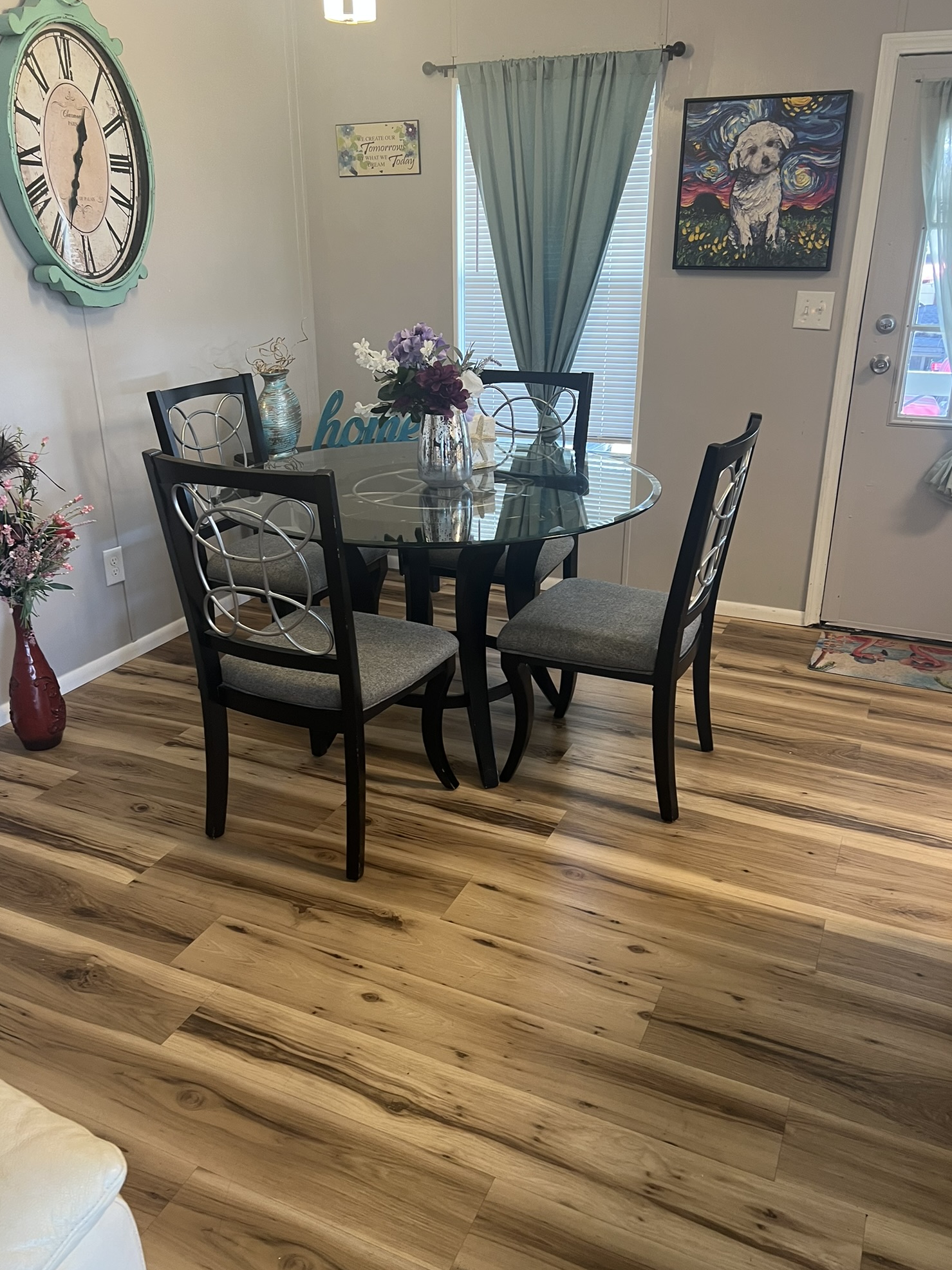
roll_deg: -0.1
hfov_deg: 51.4
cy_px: 643
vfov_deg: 65.3
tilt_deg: -20.7
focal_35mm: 27
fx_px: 990
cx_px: 484
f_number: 1.5
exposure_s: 1/42
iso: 125
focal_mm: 5.7
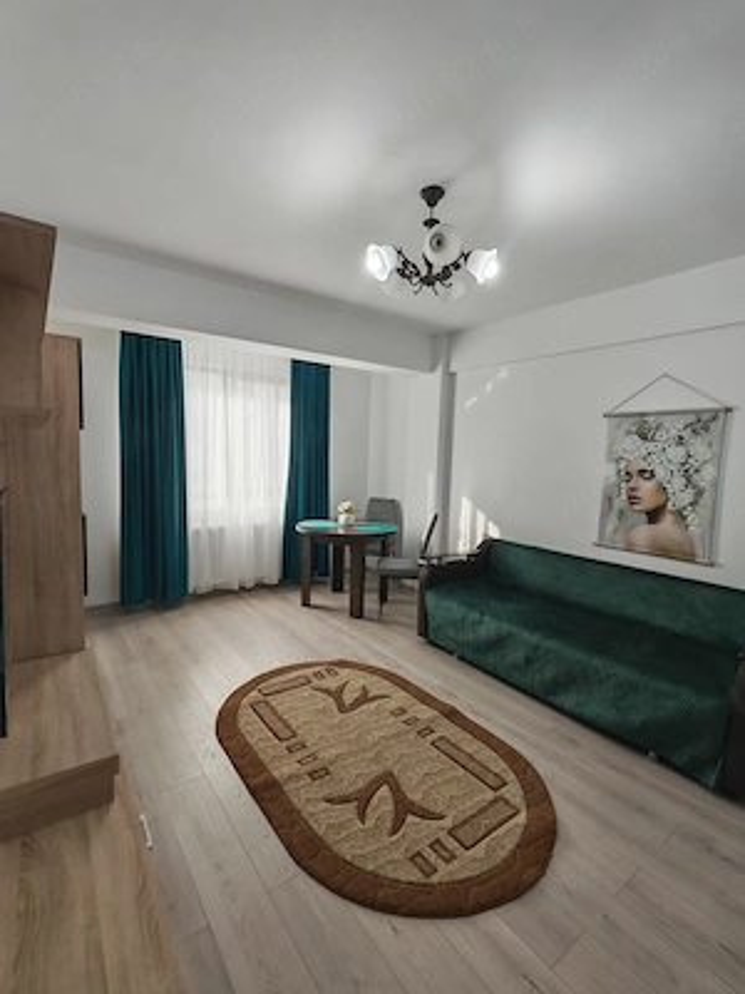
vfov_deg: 94.5
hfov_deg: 78.1
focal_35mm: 16
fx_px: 459
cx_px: 372
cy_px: 497
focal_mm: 1.96
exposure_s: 1/100
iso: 80
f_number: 2.2
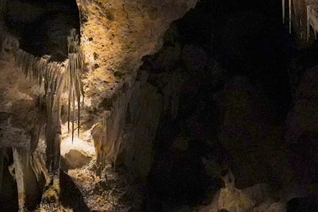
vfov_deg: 11.3
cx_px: 415
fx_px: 1069
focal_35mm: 121
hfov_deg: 16.0
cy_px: 131
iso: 12800
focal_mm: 30
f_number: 4.5
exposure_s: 1/80
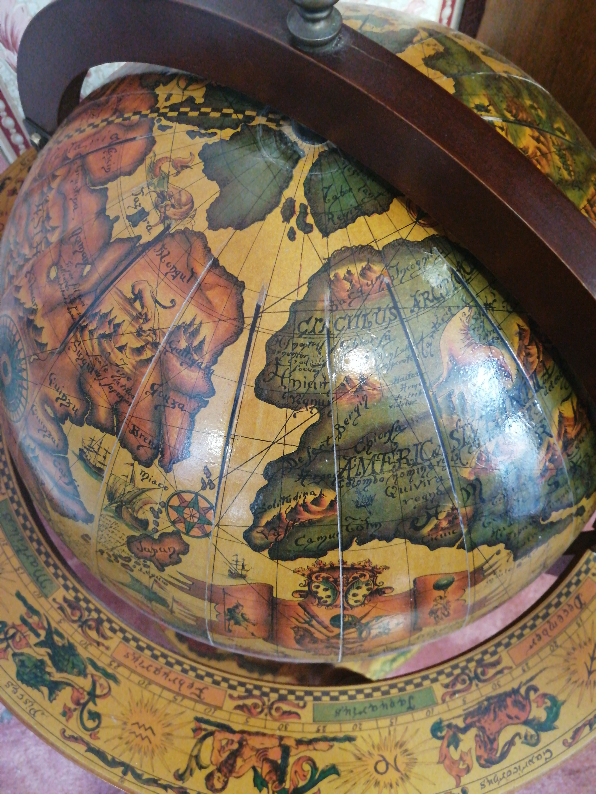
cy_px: 397
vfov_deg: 65.3
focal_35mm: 27
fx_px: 620
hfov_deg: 51.4
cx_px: 298
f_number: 1.8
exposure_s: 1/25
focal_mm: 3.95
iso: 500
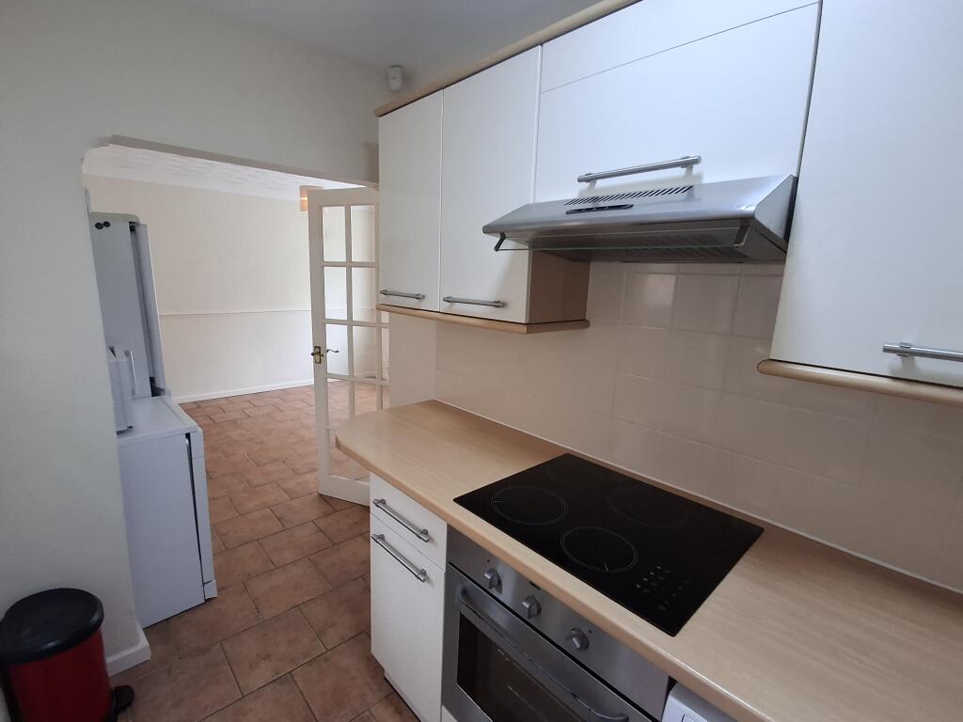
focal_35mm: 16
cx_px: 482
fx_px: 445
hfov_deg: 94.5
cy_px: 361
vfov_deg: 78.1
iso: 125
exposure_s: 1/50
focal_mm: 1.64
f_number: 2.2
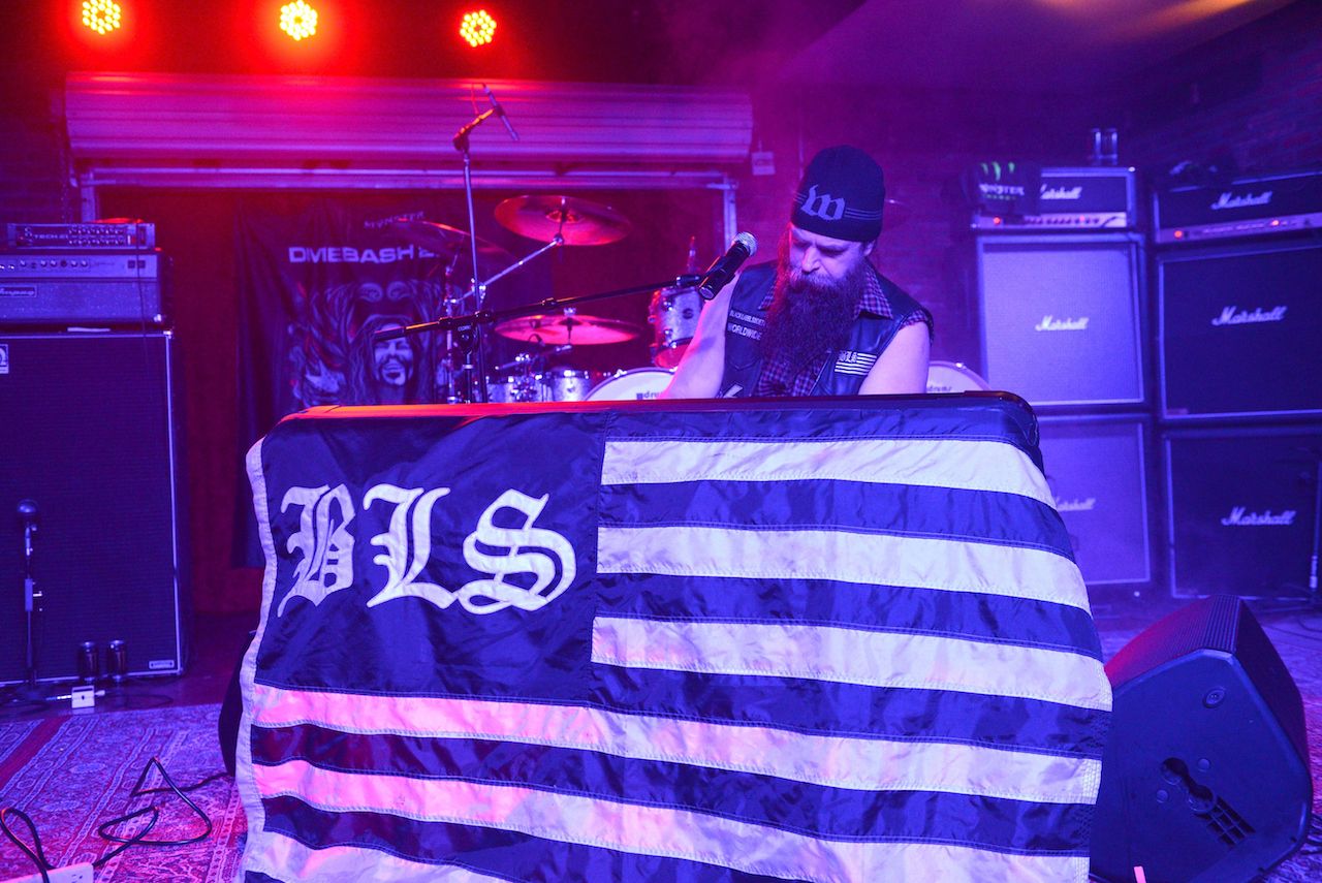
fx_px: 1323
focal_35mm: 36
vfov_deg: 36.9
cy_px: 442
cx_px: 661
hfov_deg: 53.1
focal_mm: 36
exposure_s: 1/320
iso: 4000
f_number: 4
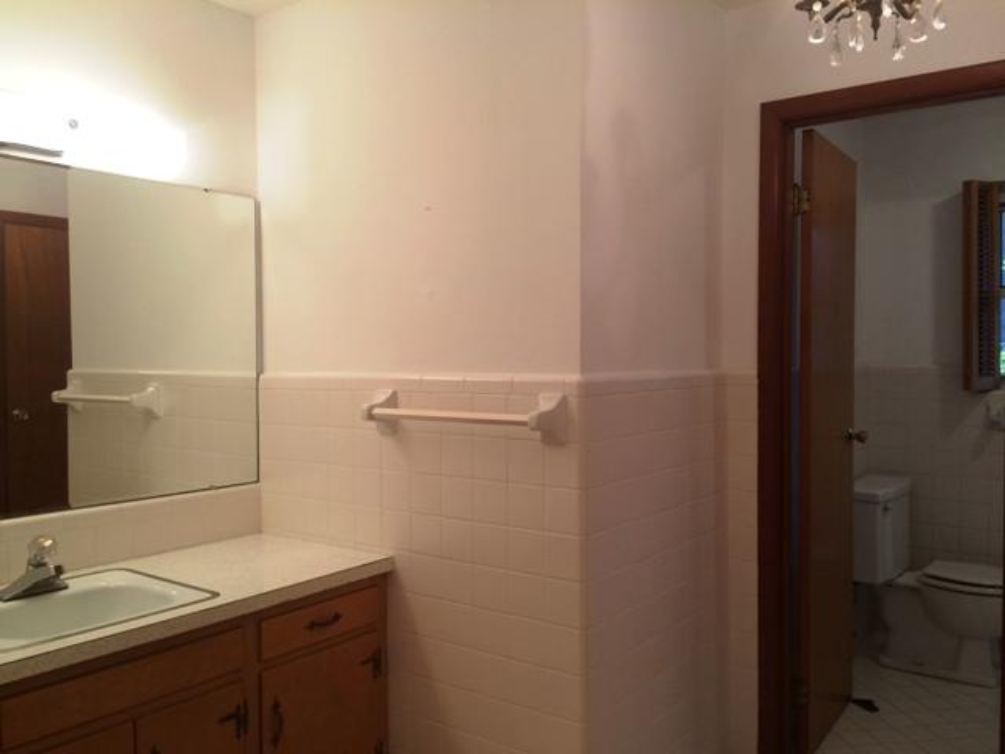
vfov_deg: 48.2
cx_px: 502
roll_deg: +0.8
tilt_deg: -1.5
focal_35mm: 29
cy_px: 377
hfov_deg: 61.7
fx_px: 842
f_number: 2.2
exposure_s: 1/40
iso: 40
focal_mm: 4.15
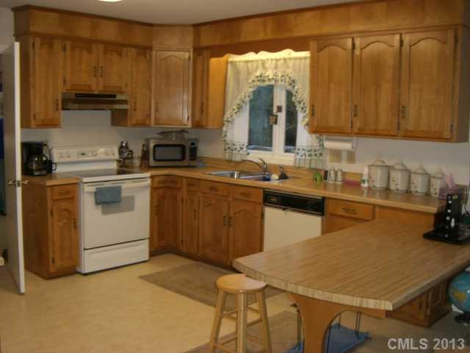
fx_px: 516
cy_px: 176
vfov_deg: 37.7
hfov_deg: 49.0
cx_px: 235
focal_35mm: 38
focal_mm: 6.2
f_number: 2.7
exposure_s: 1/60
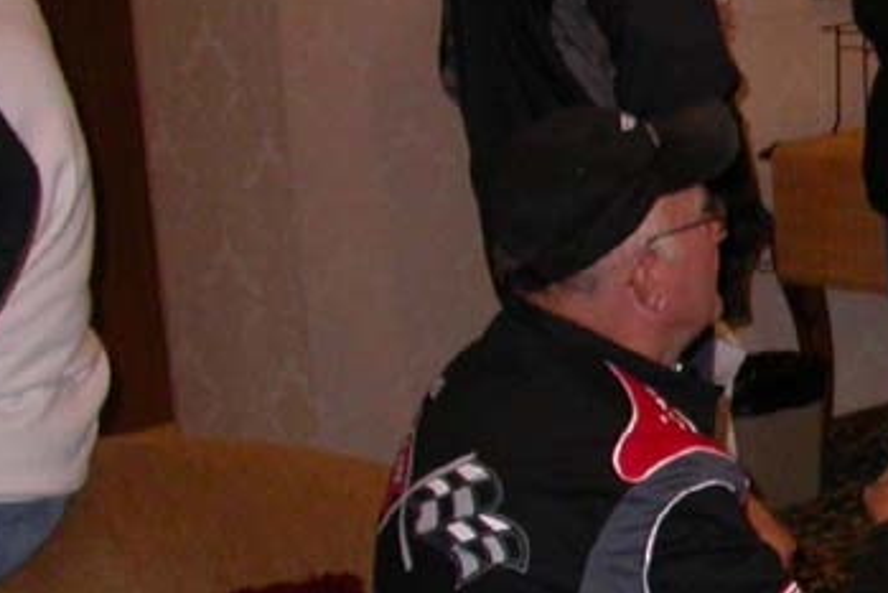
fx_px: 2862
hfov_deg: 16.5
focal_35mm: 116
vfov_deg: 11.8
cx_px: 1204
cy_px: 514
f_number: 2.6
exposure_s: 1/60
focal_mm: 7.85
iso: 200
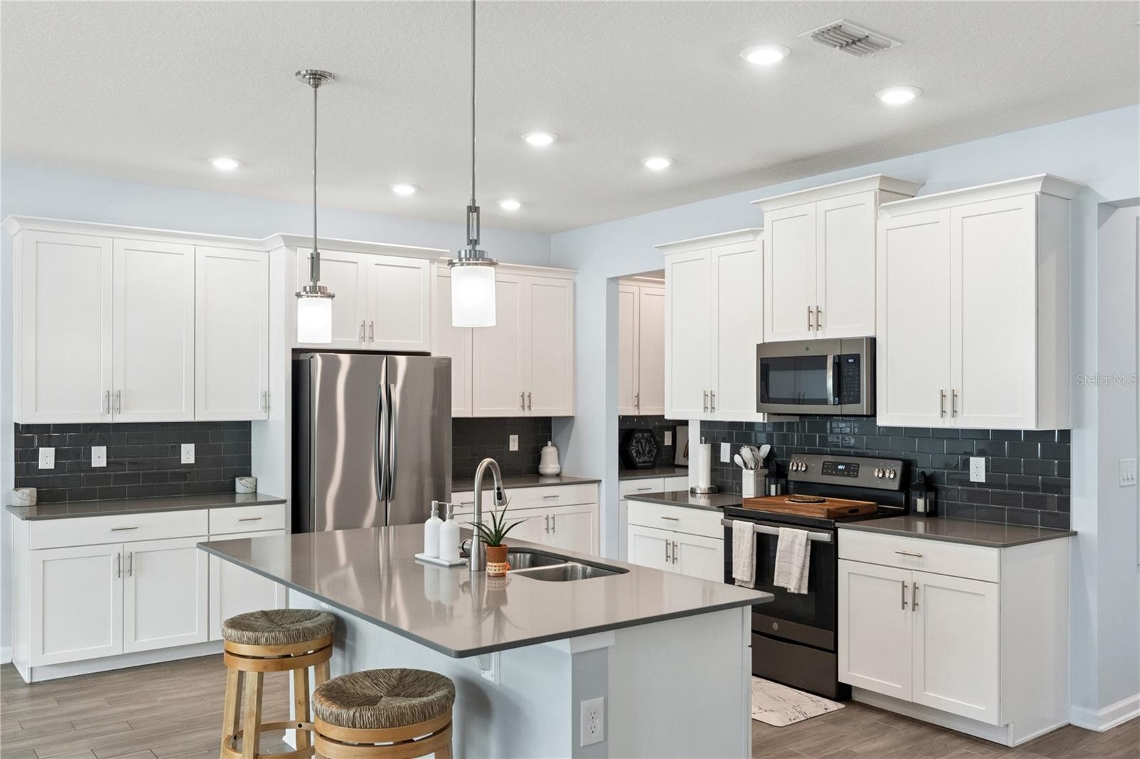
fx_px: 918
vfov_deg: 44.9
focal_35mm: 29
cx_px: 570
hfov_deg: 63.7
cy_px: 380
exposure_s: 1/30
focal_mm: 19.8
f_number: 10
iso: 800
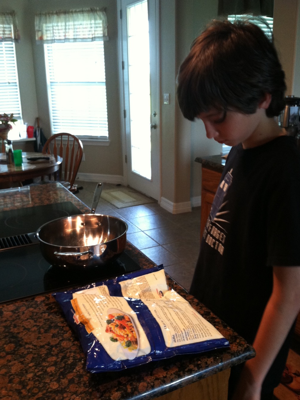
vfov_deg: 51.3
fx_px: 416
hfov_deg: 39.7
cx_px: 148
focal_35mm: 36
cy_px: 201
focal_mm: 3.85
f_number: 2.8
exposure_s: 1/15
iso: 160
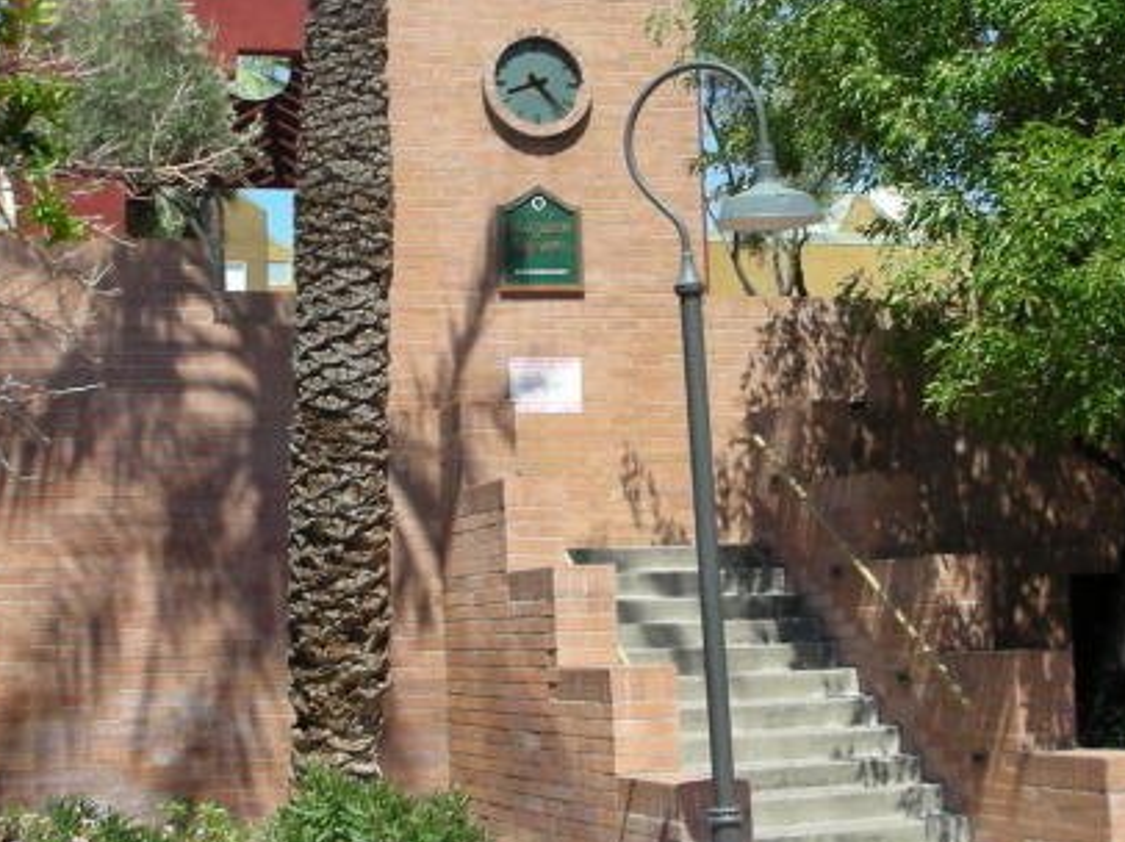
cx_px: 540
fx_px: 2241
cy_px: 341
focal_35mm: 69
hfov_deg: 28.2
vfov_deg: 21.3
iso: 50
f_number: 8.5
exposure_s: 1/68.6
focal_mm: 5.8
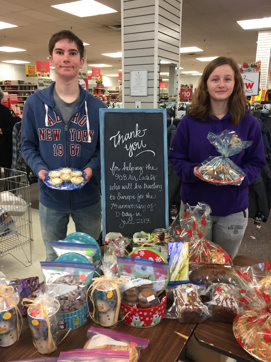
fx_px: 303
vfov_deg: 61.7
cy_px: 181
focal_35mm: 29
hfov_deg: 48.2
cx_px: 136
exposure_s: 1/30
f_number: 2.2
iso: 80
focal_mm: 4.15
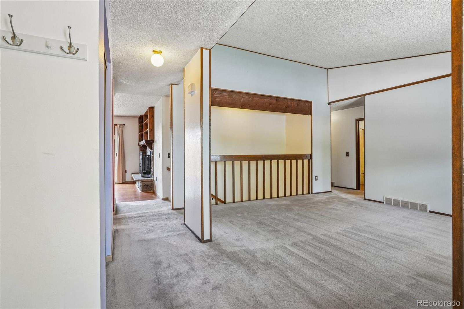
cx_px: 232
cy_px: 154
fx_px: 213
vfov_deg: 72.0
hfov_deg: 95.0
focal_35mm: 16
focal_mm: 11
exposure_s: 1/10
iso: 500
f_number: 8
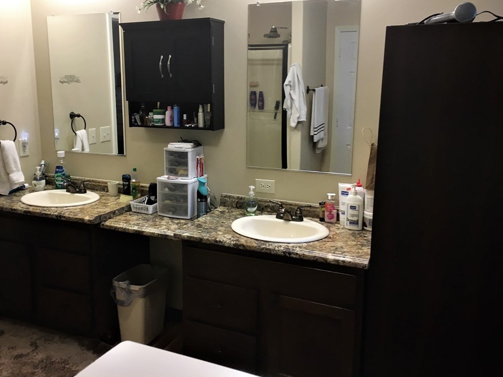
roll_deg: -0.4
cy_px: 167
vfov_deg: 42.9
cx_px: 229
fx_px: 480
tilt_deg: -9.1
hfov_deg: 55.3
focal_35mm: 33
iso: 50
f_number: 2.2
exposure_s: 1/30
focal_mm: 4.15
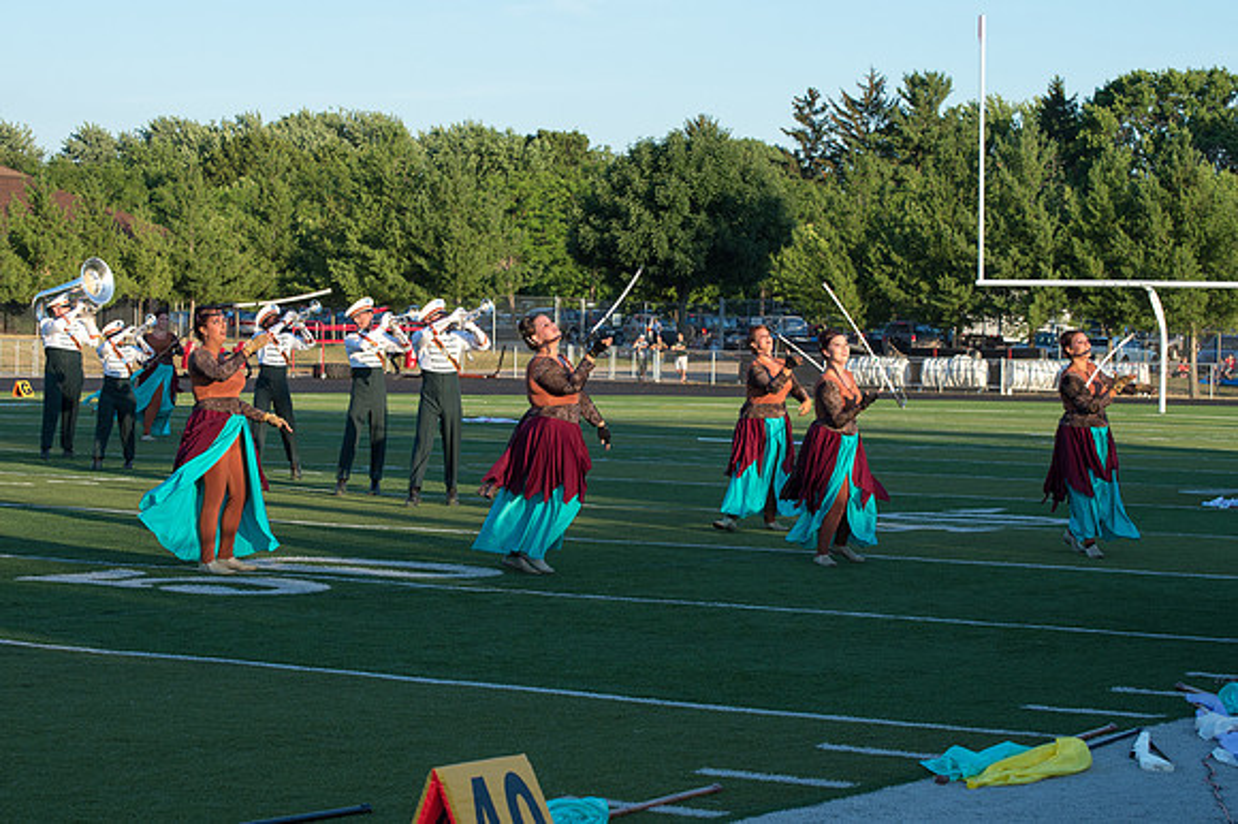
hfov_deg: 21.3
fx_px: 3296
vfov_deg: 14.2
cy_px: 392
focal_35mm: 96
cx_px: 590
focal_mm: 80
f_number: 10
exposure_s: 1/400
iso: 640
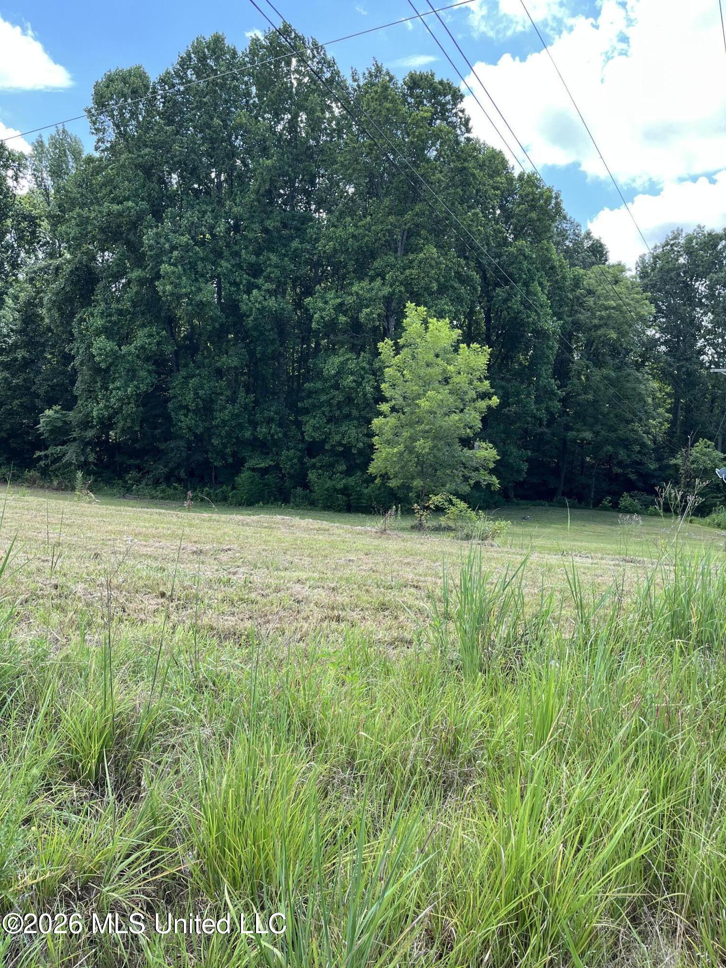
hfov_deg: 53.1
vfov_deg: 67.3
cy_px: 484
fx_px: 727
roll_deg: -1.8
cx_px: 363
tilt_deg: -5.3
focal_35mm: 26
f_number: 1.6
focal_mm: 5.1
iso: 50
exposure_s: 1/586
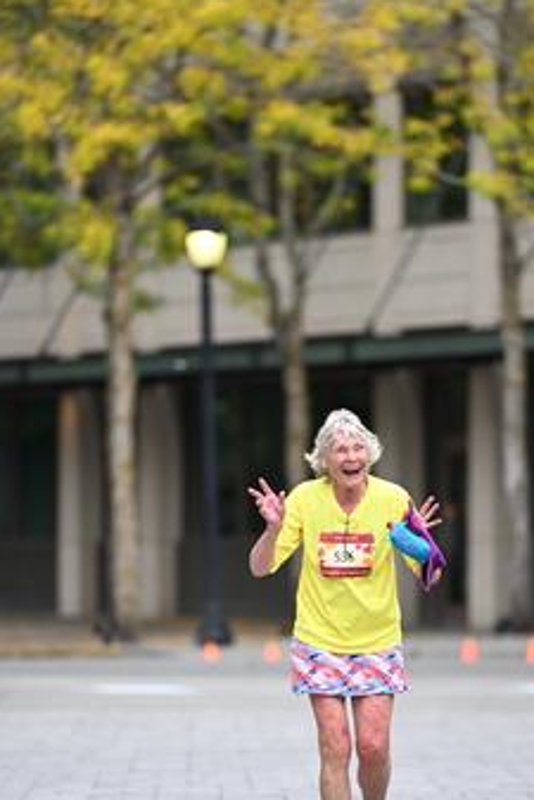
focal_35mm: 326
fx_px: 7245
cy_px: 548
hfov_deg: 4.2
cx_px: 317
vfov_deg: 6.3
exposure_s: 1/1600
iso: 640
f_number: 2.8
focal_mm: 200
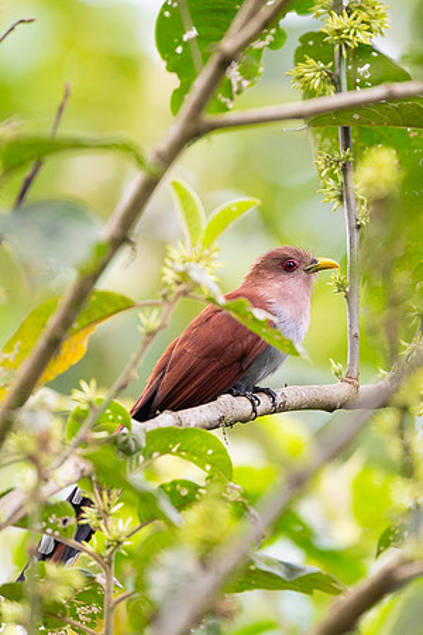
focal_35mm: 787
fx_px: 13864
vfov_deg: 2.6
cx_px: 327
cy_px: 317
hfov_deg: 1.7
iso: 2000
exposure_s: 1/640
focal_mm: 500
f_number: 4
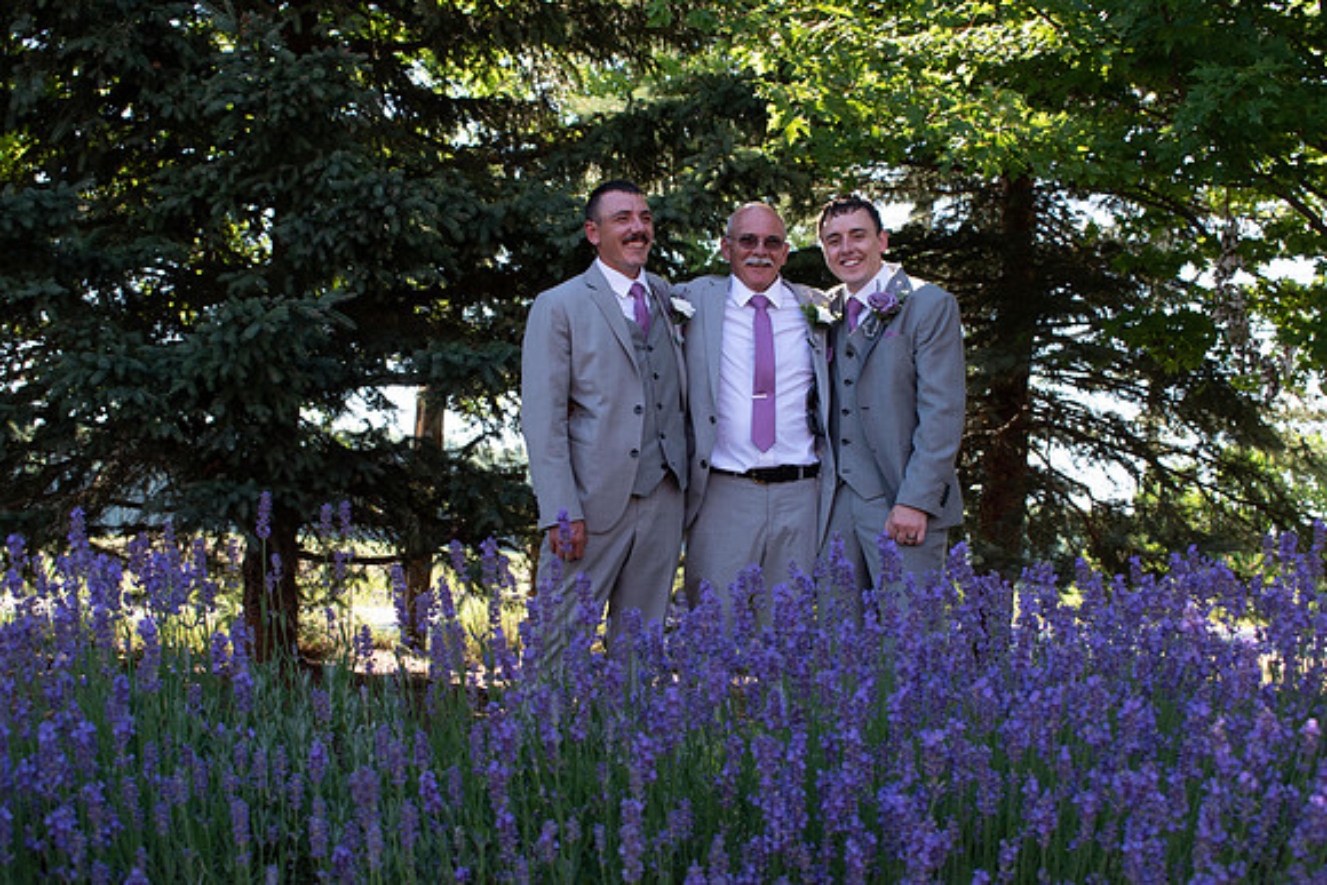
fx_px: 1770
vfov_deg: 28.1
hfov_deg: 41.1
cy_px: 442
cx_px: 664
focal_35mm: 48
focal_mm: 32
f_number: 7.1
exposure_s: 1/200
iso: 400
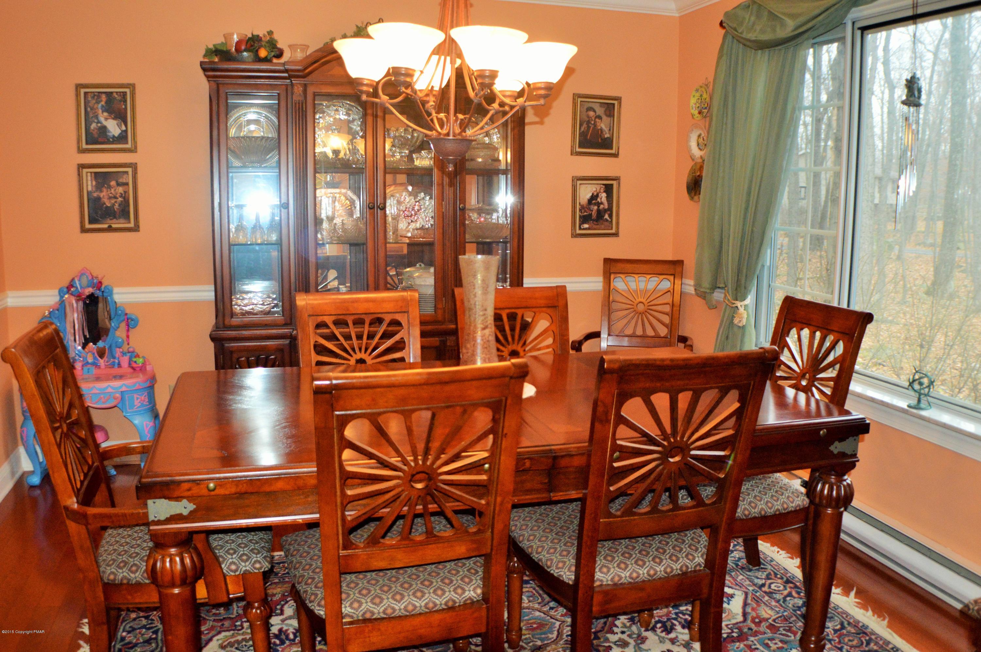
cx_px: 490
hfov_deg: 49.6
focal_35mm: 39
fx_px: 1062
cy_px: 326
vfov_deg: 34.1
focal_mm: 26
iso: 1600
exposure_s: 1/60
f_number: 4.2
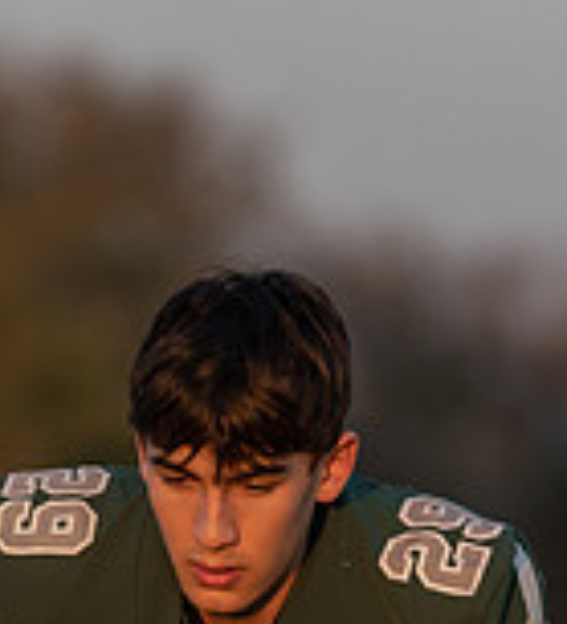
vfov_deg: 2.1
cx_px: 209
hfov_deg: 1.9
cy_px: 793
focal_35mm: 874
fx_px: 17032
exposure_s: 1/1600
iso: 320
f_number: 2.8
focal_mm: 197
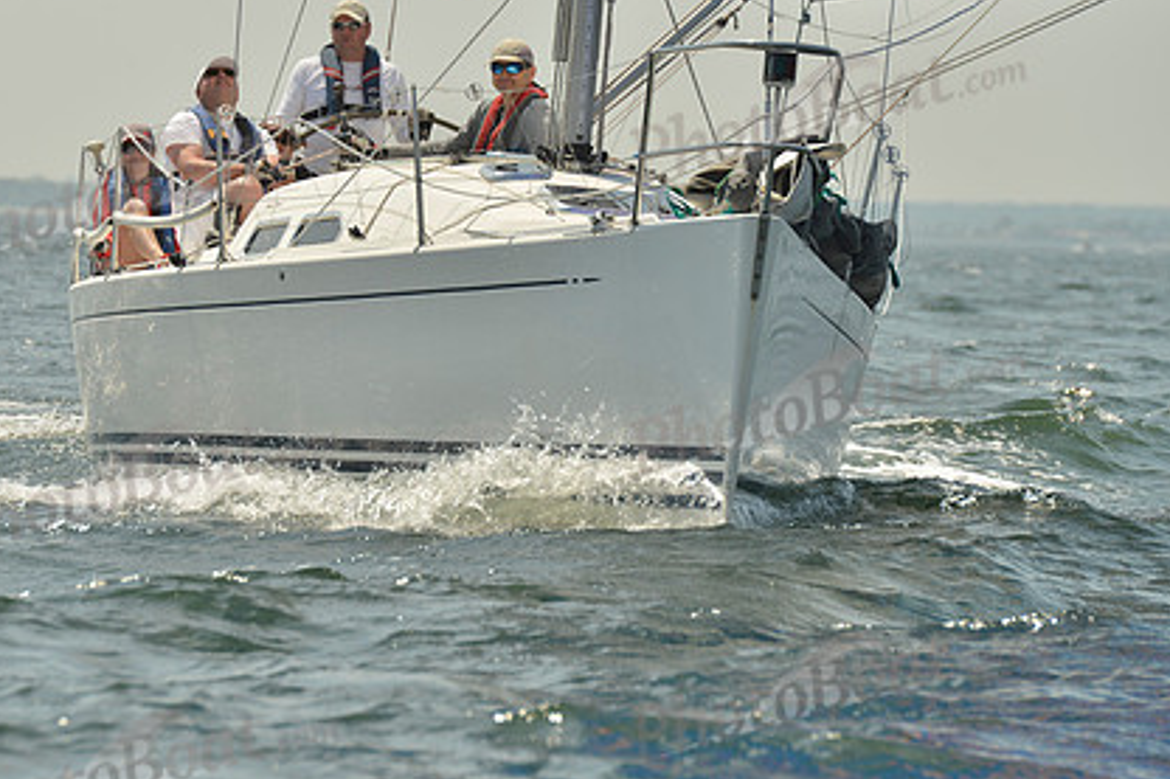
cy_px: 297
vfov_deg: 4.9
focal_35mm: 279
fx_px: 9063
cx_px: 487
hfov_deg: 7.4
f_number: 8
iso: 200
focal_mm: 200
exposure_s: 1/1250
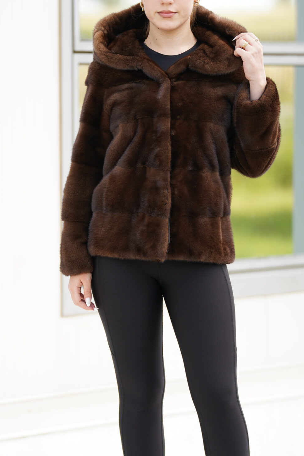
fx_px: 3482
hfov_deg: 5.0
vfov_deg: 7.5
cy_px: 226
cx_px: 109
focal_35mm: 275
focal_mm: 158
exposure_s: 1/250
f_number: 2.8
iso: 160
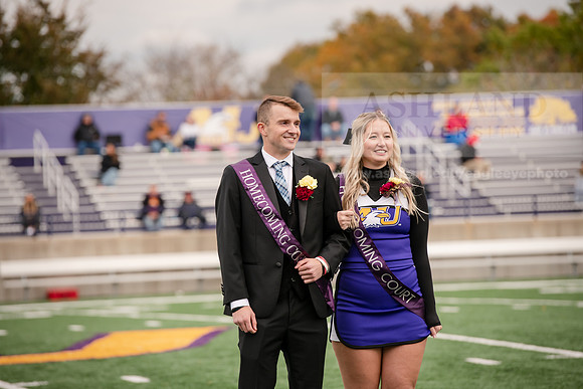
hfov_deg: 10.8
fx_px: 3078
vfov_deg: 7.2
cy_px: 194
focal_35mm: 190
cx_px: 292
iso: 320
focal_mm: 190
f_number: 4.5
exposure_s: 1/1250
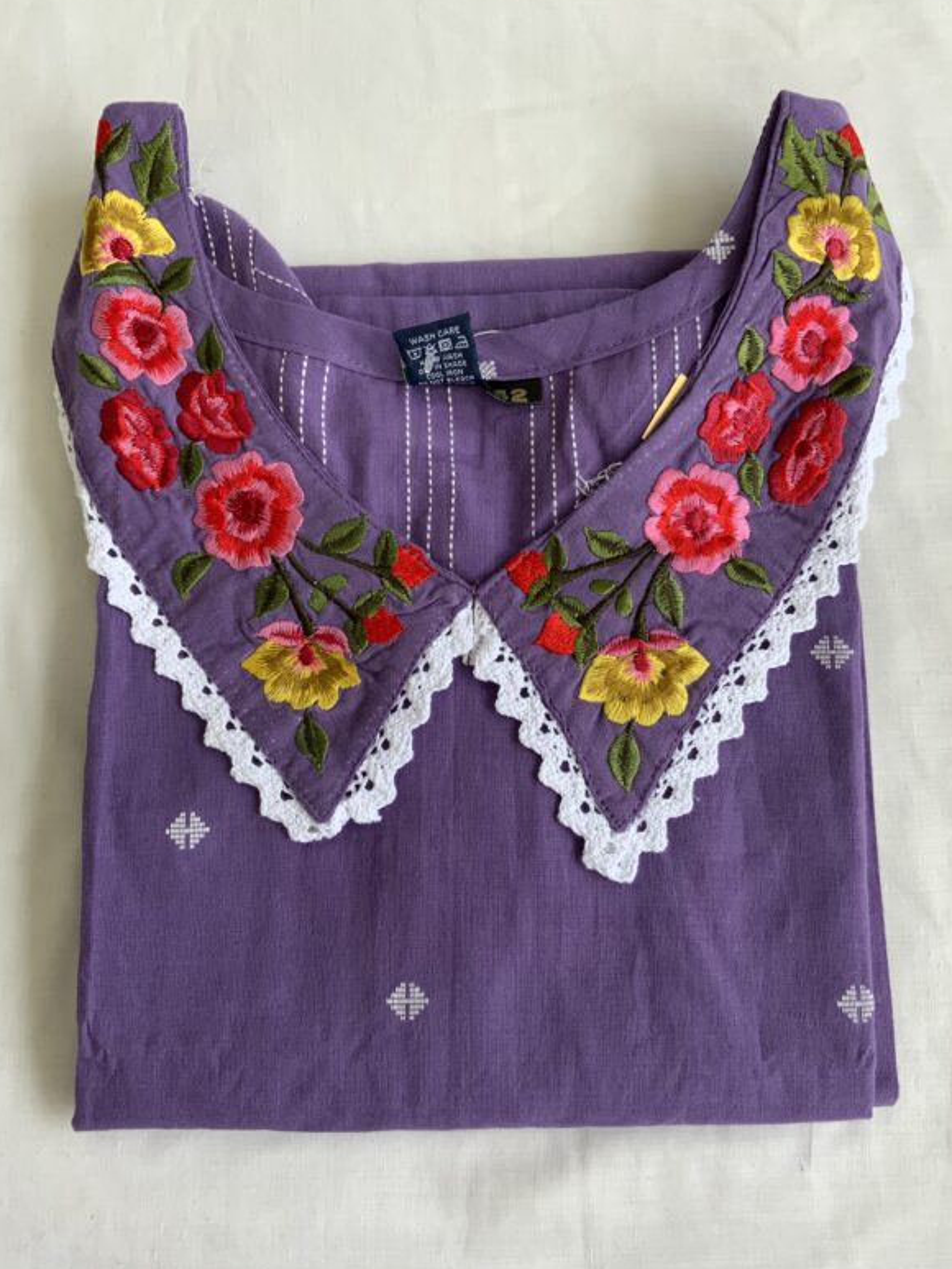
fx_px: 1100
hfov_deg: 46.8
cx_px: 486
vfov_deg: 60.0
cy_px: 632
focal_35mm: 30
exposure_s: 1/194
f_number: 1.8
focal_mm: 3
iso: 16
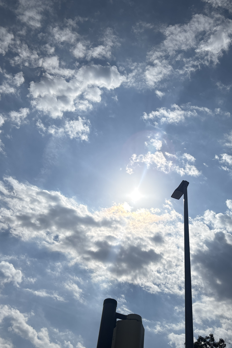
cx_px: 146
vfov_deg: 51.9
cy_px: 174
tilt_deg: +50.5
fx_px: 358
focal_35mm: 37
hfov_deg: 35.7
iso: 32
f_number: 1.6
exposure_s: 1/23256
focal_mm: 5.96
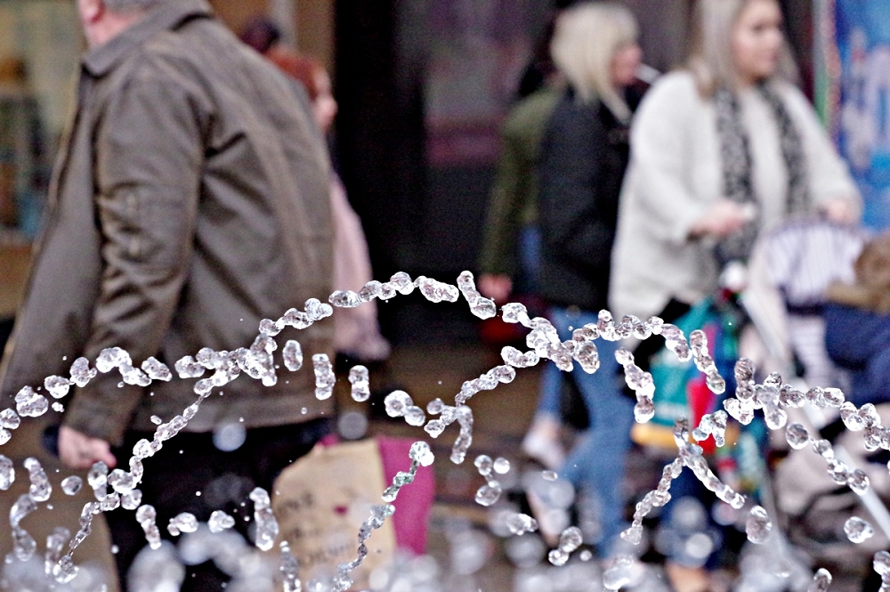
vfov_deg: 4.8
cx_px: 445
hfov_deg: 7.2
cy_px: 296
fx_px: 7040
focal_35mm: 285
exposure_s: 1/1250
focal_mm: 190
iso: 6400
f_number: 8
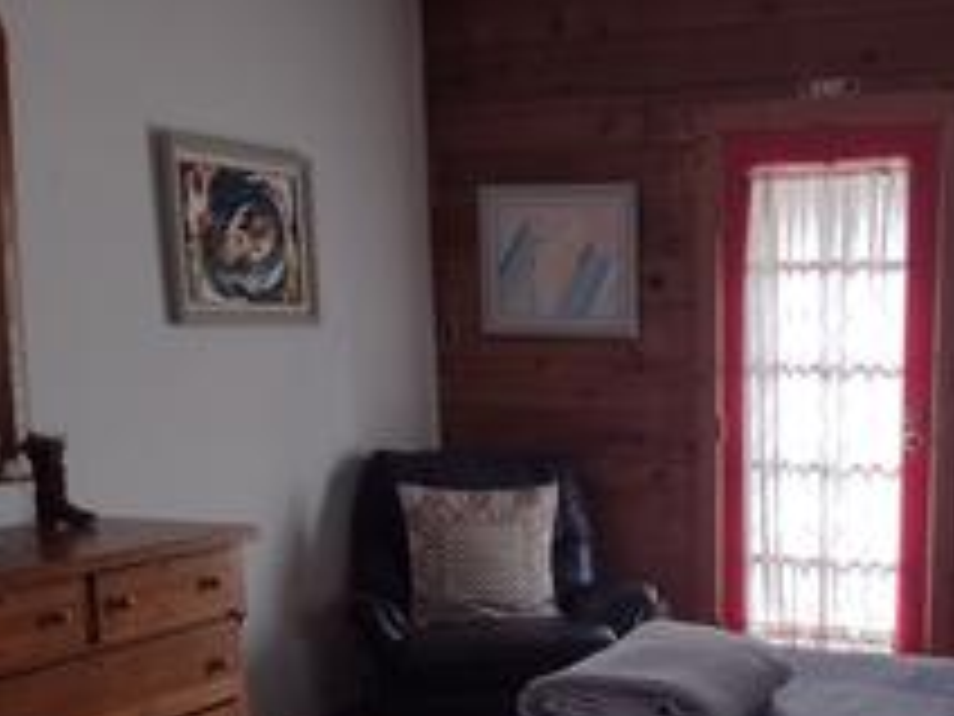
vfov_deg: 27.9
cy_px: 594
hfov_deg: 36.3
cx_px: 752
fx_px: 1406
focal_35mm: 51
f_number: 1.7
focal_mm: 4.71
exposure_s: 1/40
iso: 252
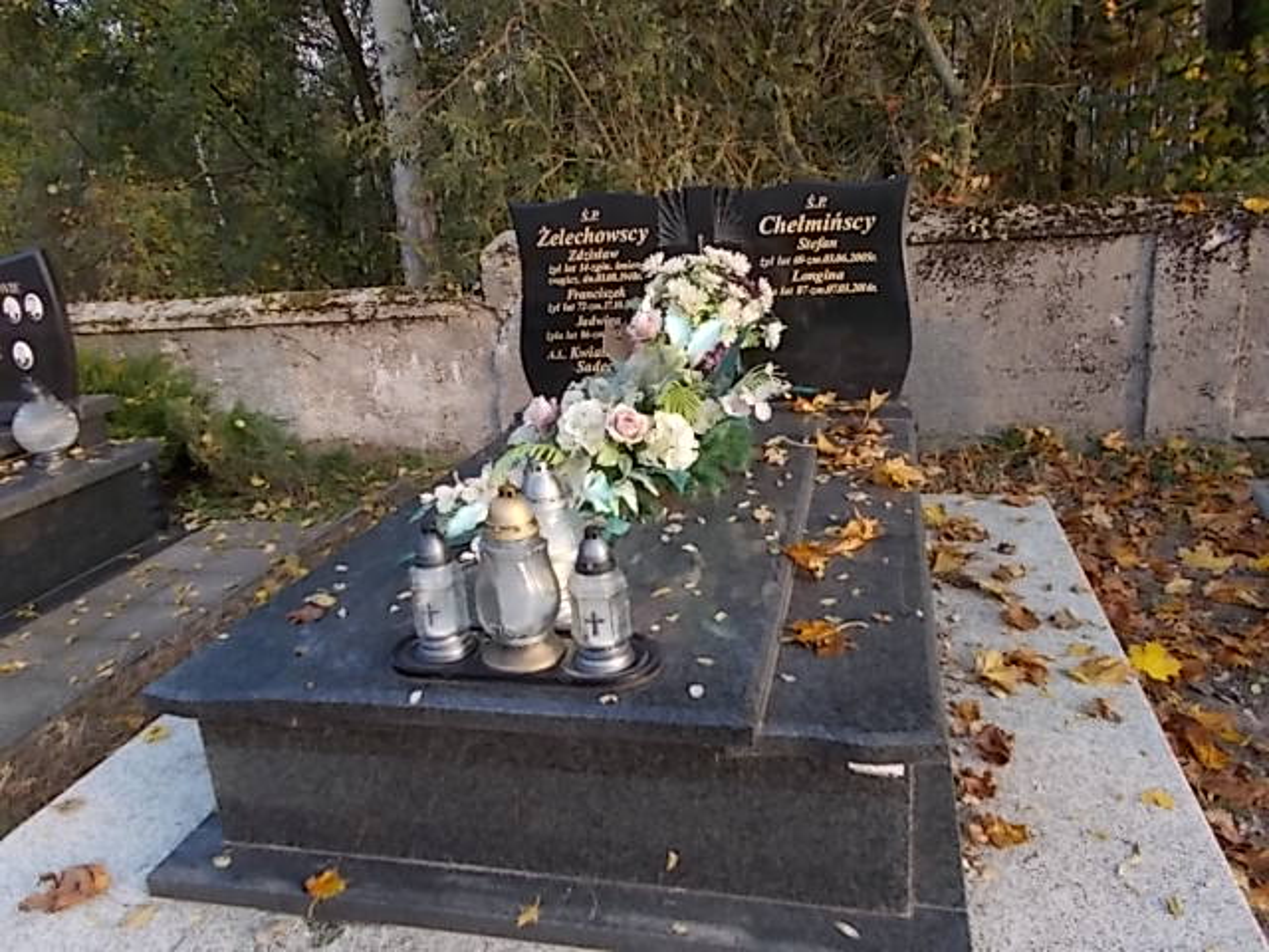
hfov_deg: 67.3
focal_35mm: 26
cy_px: 476
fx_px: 953
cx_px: 634
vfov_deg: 53.1
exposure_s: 1/100
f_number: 3.2
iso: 80
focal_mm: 4.6
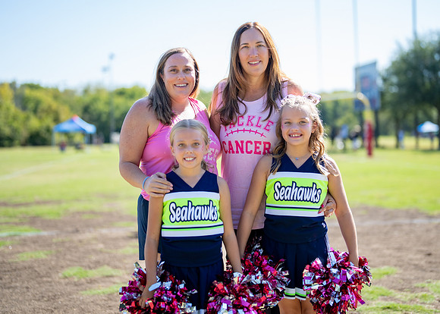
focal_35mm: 59
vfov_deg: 23.9
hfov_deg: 33.0
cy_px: 138
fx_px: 741
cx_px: 241
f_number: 1.2
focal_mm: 50
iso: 250
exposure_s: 1/8000
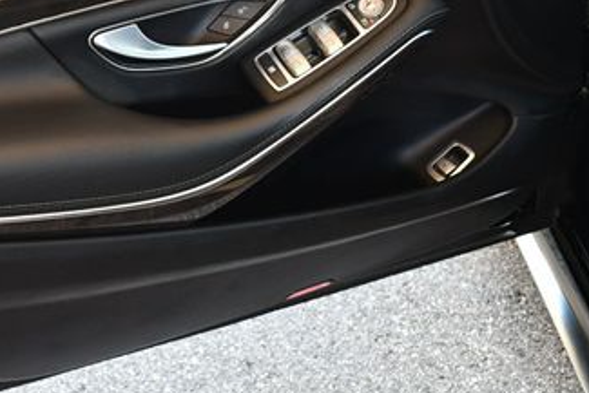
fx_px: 1162
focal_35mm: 71
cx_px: 112
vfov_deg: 18.9
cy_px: 38
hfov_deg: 27.8
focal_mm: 18
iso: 720
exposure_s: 1/250
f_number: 3.5
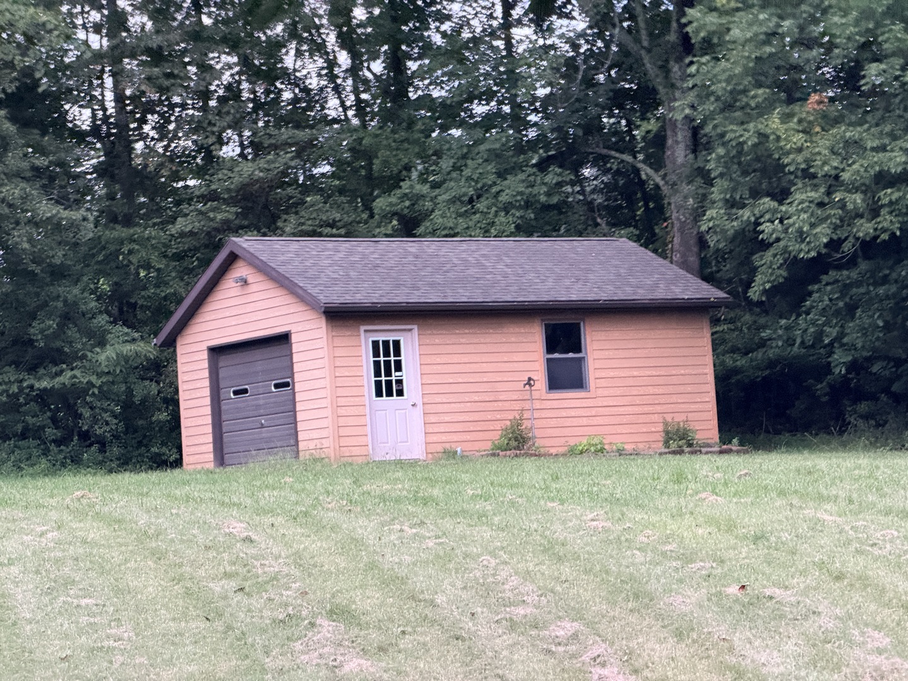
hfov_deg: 19.6
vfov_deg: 14.8
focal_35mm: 100
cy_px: 340
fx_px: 2623
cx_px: 454
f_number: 2.8
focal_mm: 16.89
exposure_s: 1/96
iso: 500
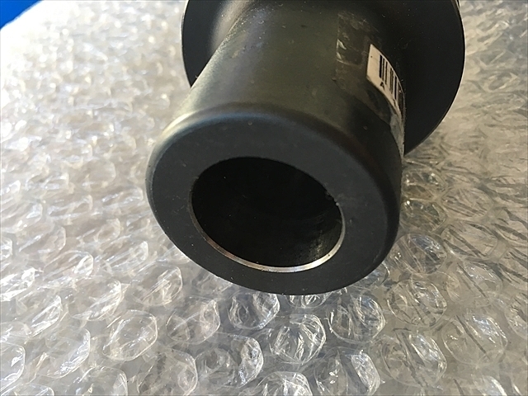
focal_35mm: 29
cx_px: 264
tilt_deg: -44.3
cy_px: 198
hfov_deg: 61.7
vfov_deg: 48.2
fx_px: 442
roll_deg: +7.2
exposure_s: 1/30
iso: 64
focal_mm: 4.15
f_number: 2.2
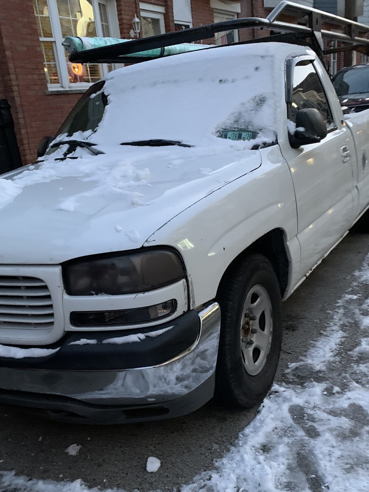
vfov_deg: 52.4
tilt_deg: -19.5
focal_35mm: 35
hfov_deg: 40.7
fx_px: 497
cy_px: 283
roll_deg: +4.1
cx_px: 200
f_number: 1.8
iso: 500
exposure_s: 1/30
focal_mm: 4.25
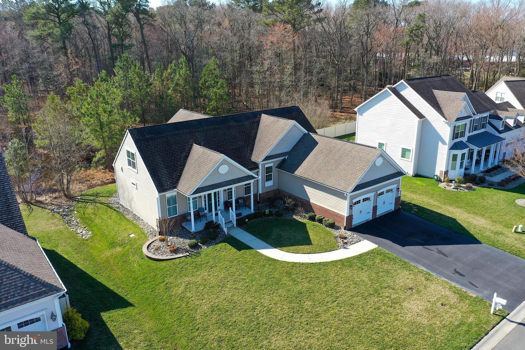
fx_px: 408
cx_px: 262
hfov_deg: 65.5
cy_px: 175
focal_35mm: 28
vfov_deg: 46.4
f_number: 5
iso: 100
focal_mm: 10.26
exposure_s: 1/240
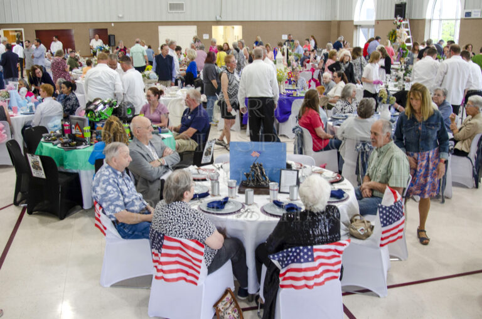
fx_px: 481
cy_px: 160
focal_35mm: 36
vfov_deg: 36.7
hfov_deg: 53.2
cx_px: 241
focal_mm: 24
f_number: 4
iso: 560
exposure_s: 1/60
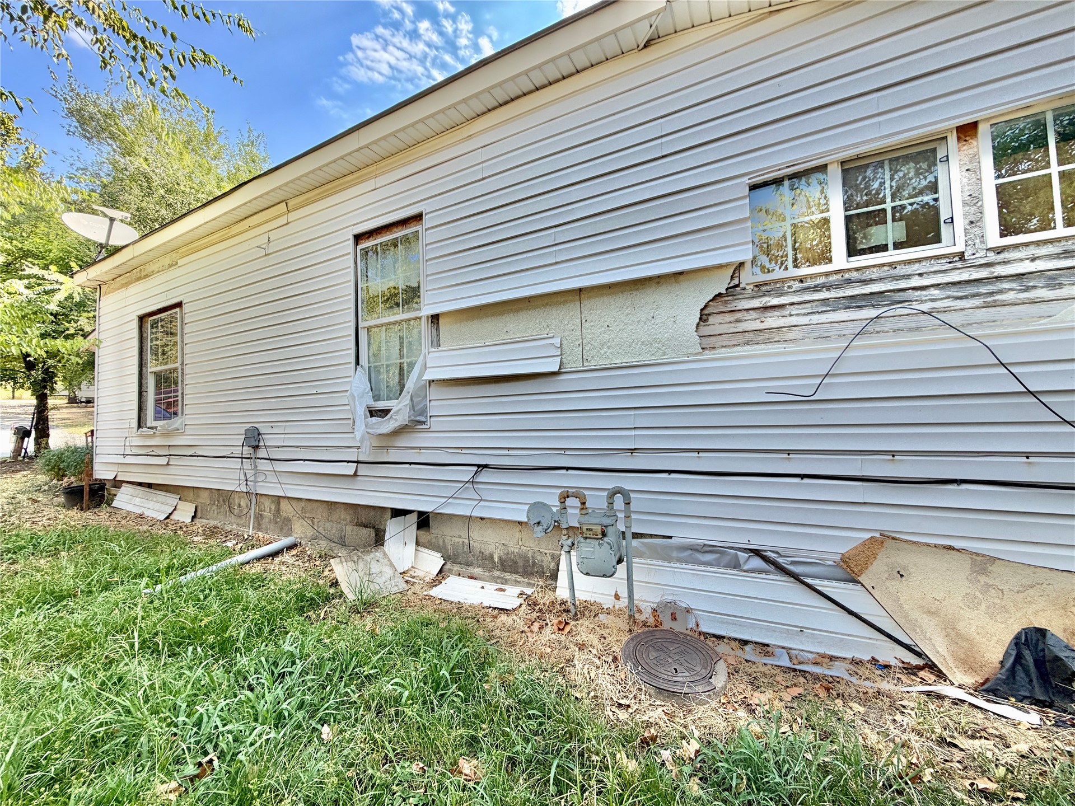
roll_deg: +0.5
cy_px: 403
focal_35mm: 14
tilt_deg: +2.4
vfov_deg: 85.7
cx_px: 538
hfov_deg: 102.1
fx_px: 435
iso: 50
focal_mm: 2.22
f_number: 2.2
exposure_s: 1/502
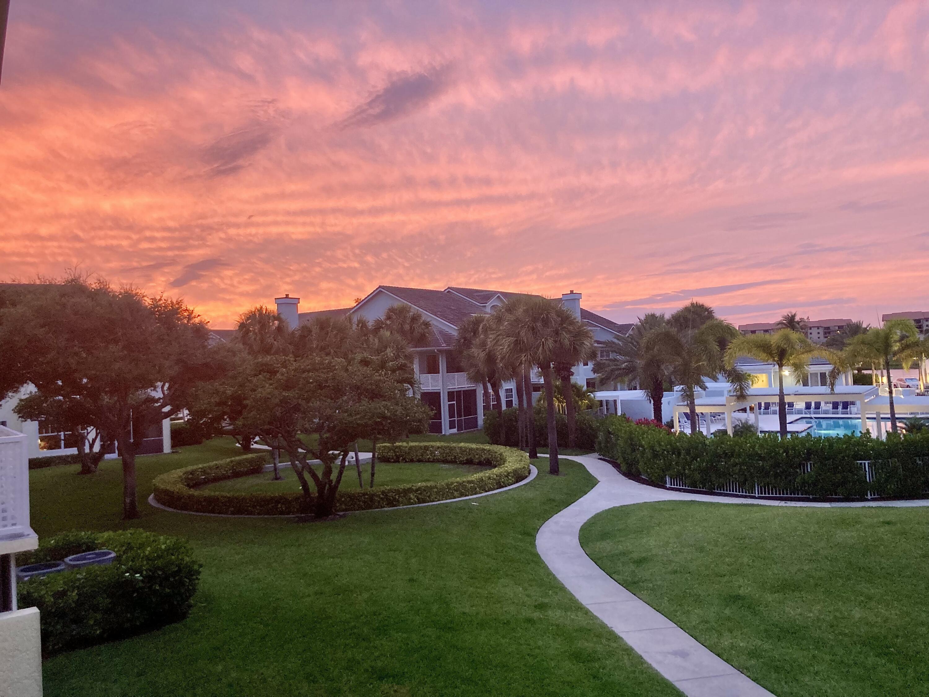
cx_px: 464
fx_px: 751
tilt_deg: +2.3
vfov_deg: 49.7
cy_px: 348
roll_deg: +2.5
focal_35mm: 28
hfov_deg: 63.4
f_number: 1.8
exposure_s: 1/60
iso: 125
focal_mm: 3.99
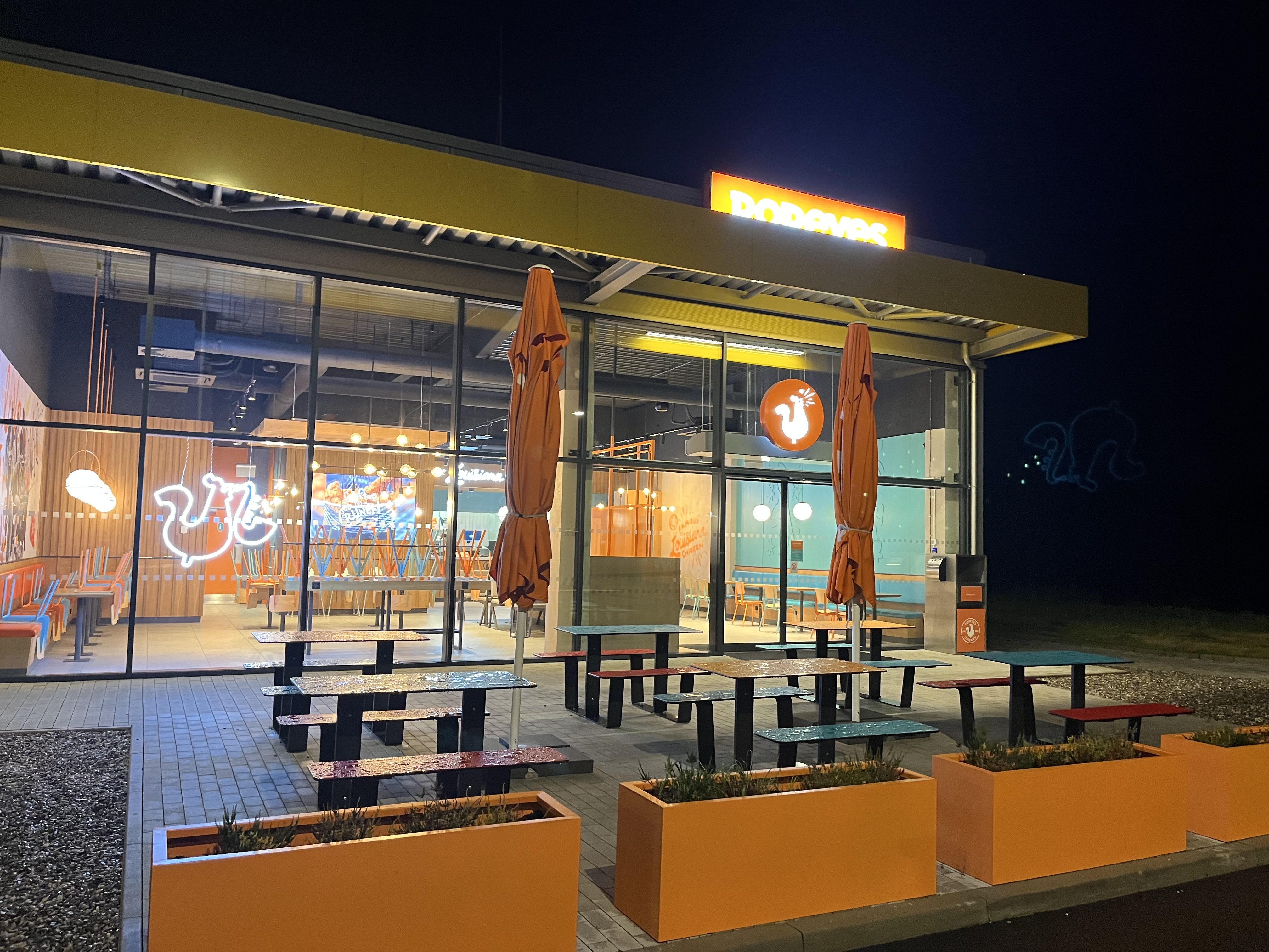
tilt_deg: +4.7
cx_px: 634
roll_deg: +0.8
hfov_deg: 67.3
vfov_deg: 53.1
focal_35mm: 26
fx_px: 953
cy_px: 476
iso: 400
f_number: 1.6
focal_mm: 5.1
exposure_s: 1/50
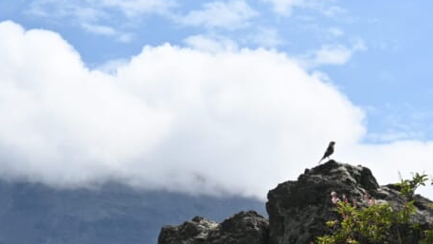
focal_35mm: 172
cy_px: 151
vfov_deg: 7.1
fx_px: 1975
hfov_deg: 12.5
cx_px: 341
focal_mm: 50
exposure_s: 1/400
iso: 100
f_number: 7.1
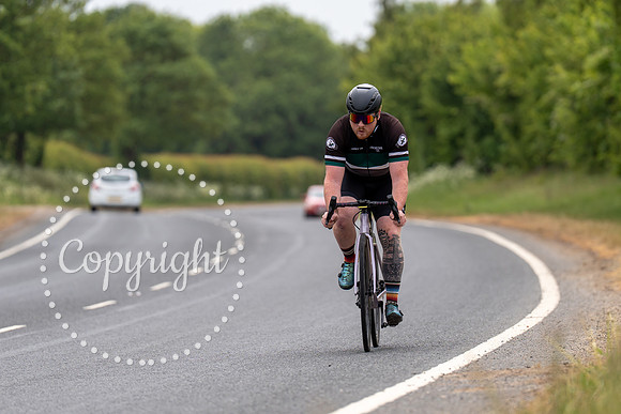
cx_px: 372
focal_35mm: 294
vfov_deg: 4.7
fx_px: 5074
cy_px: 188
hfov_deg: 7.0
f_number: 3.2
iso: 125
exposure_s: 1/1250
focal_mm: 191
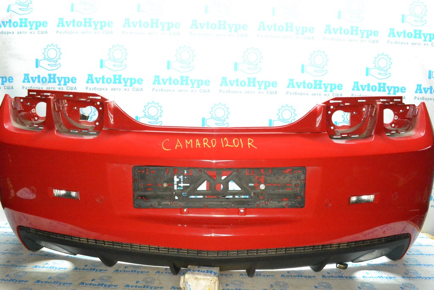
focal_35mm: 30
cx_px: 217
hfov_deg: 61.9
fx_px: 362
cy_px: 145
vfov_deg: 43.6
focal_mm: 20
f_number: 9
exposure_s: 1/125
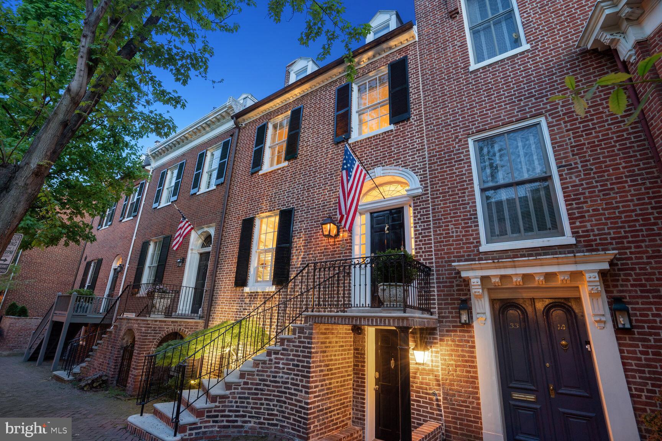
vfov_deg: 73.7
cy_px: 220
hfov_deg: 96.7
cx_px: 331
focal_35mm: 16
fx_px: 294
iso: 250
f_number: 8
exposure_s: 1.6
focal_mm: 16
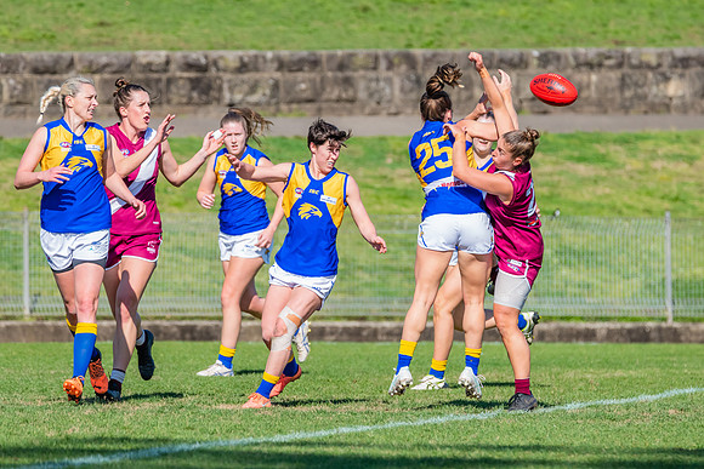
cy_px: 220
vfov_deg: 2.5
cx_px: 422
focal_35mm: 548
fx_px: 10716
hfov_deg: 3.8
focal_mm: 450
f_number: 9
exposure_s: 1/1600
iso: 800
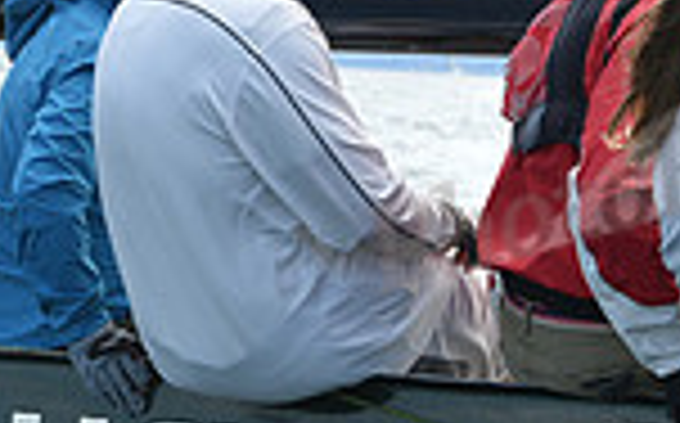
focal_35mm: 274
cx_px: 140
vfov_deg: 4.8
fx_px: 5072
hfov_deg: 7.7
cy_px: 475
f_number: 6.3
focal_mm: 70
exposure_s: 1/1000
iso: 320
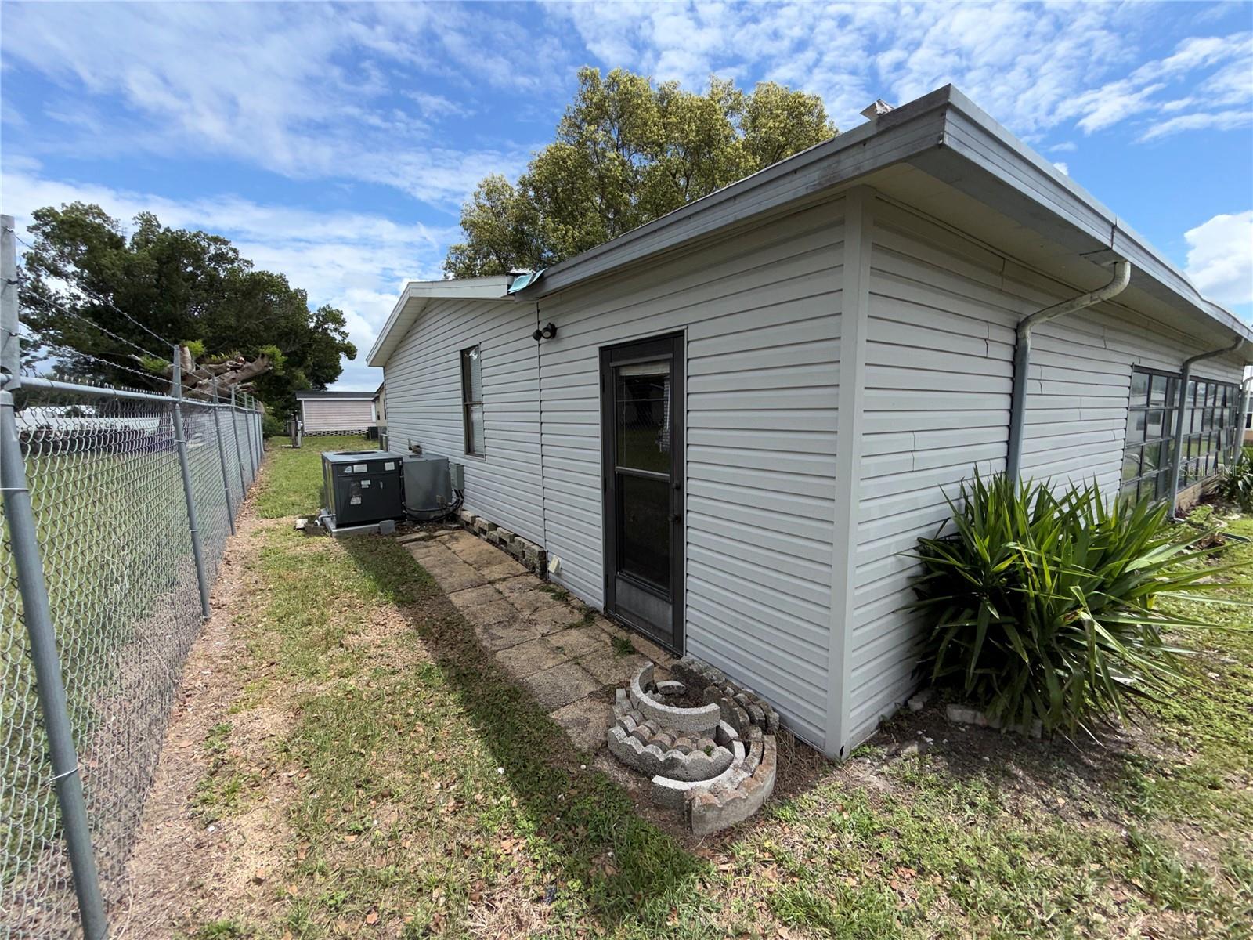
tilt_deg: -7.5
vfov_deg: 85.7
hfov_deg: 102.1
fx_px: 507
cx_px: 626
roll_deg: +0.3
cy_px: 470
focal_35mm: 14
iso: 16
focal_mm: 2.22
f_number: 2.2
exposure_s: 1/1399
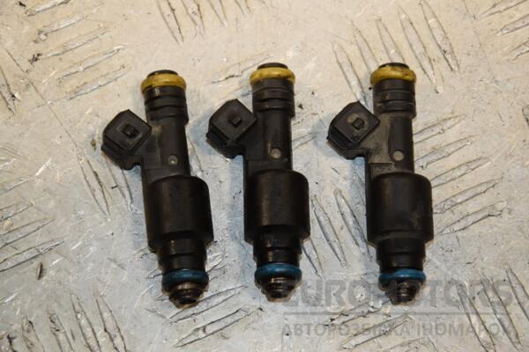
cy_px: 176
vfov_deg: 10.2
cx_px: 264
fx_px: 1984
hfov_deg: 15.2
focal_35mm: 135
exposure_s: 1/200
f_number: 8
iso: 800
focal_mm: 90
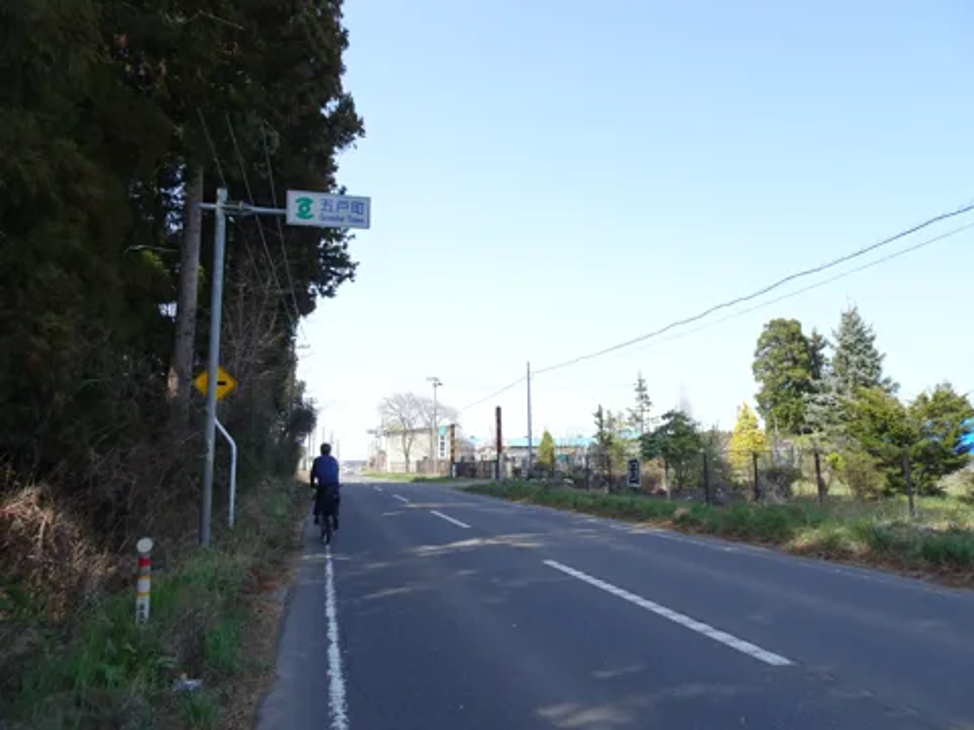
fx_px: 675
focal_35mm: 24
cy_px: 365
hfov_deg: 71.6
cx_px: 487
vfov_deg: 56.8
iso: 80
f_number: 3.5
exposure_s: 1/400
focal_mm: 4.1
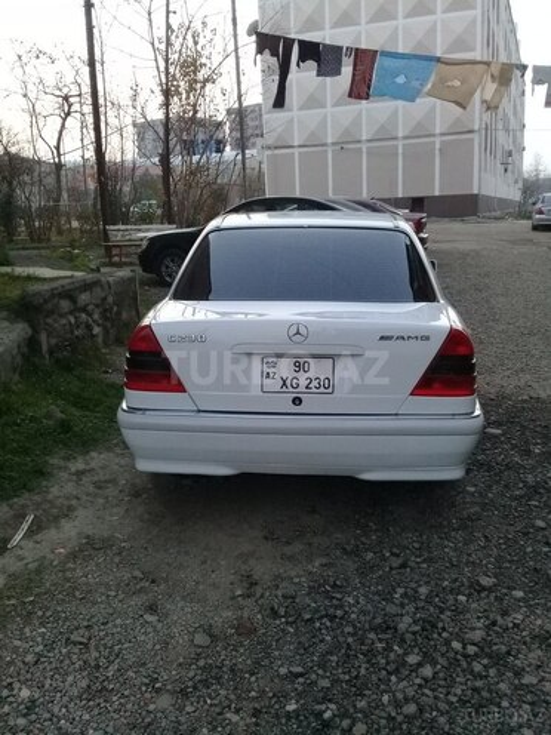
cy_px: 368
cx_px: 276
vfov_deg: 58.4
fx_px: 658
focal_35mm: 31
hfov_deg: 45.4
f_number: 2.2
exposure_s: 1/33
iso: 125
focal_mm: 3.3
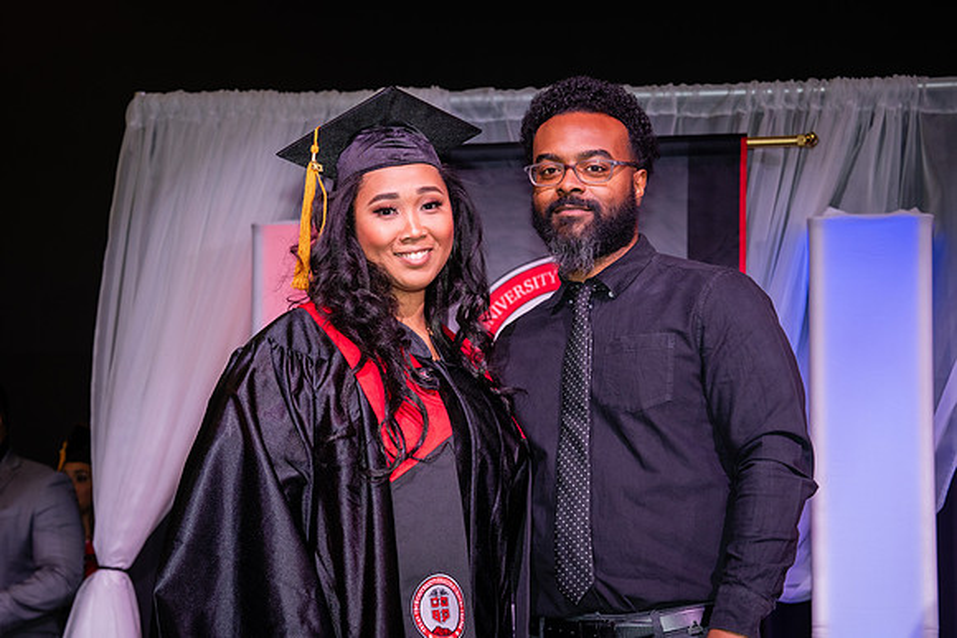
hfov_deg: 24.4
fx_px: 2212
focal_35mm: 83
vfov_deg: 16.4
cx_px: 459
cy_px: 346
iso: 1000
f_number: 5.6
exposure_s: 1/160
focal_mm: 70
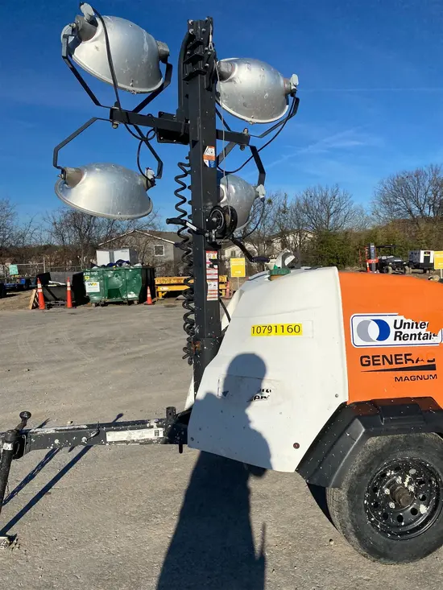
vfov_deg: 67.3
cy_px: 295
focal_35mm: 26
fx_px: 444
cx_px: 222
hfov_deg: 53.1
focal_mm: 4.25
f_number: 1.8
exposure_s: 1/6410
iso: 32
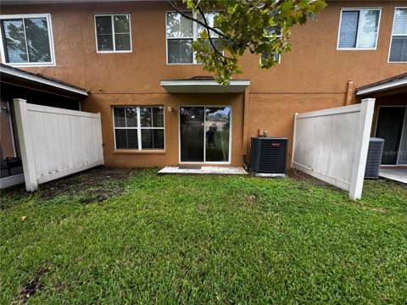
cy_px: 152
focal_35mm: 14
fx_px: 165
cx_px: 204
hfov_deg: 102.1
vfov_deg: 85.7
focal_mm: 2.22
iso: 50
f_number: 2.2
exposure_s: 1/99
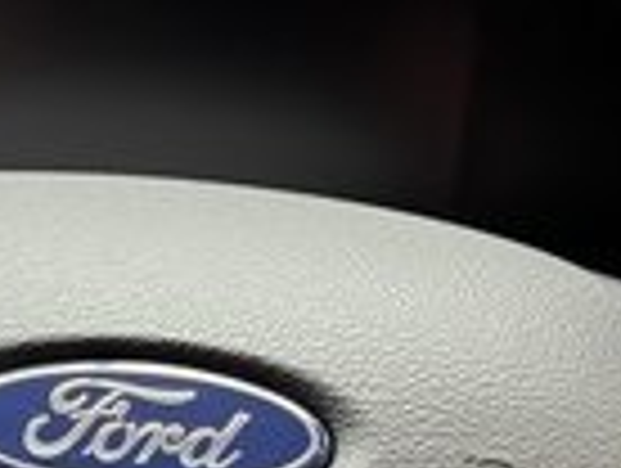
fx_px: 1995
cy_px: 500
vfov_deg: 13.2
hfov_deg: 17.6
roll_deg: -4.8
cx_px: 162
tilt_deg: -33.9
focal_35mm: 111
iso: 640
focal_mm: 6.76
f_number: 1.78
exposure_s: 1/60
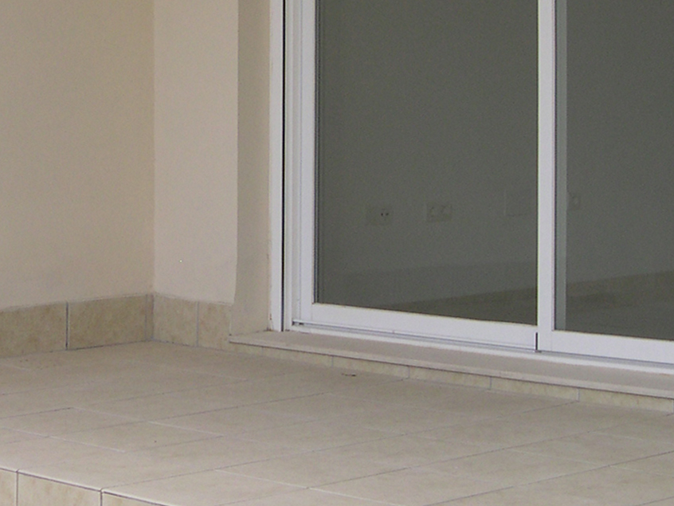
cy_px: 154
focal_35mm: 102
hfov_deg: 19.1
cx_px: 127
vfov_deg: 14.5
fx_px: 1987
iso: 100
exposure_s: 1/386
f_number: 2.8
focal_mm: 8
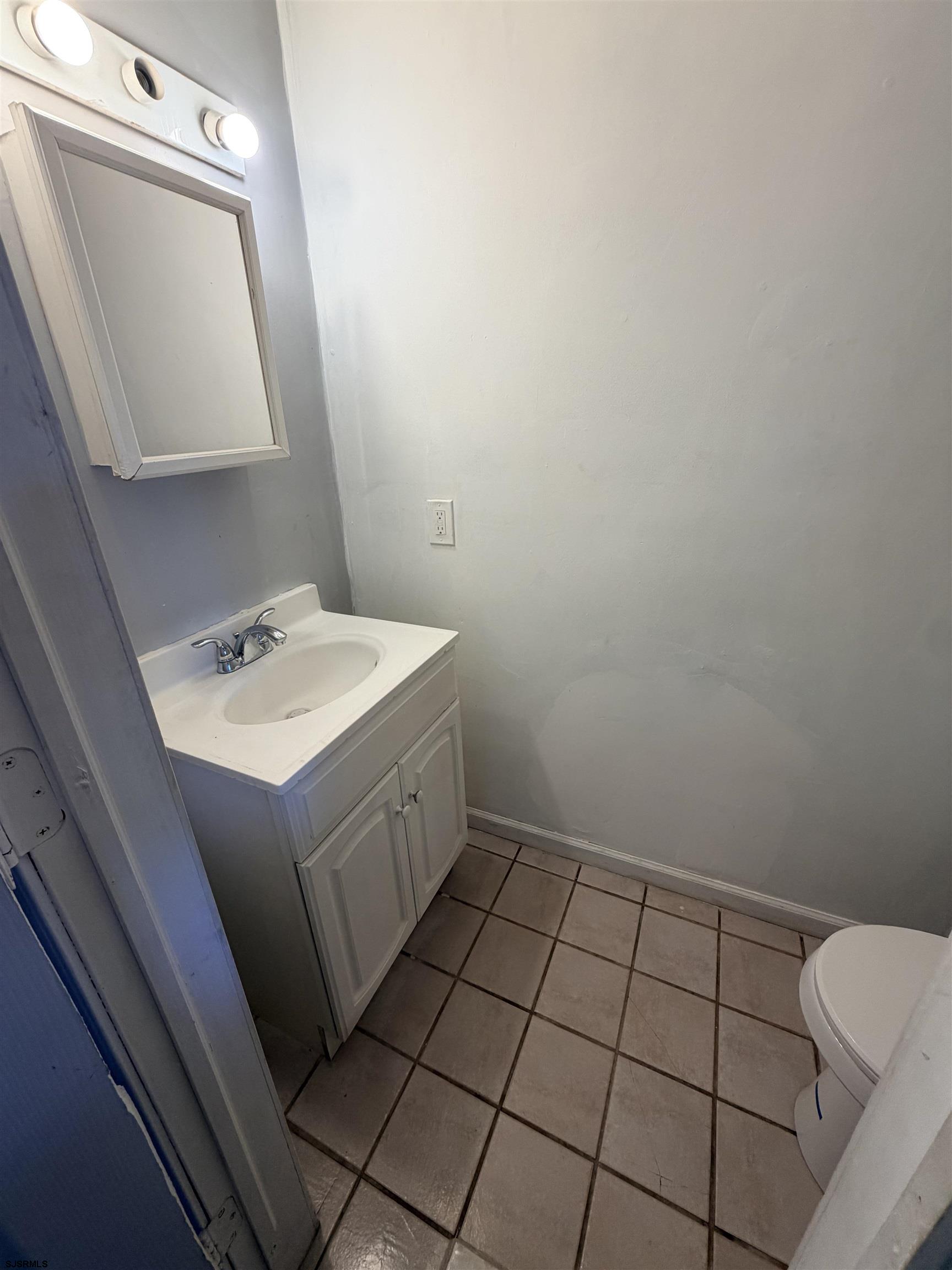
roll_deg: +1.3
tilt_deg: -22.3
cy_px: 635
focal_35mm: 14
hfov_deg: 85.7
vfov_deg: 102.1
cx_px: 476
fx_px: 513
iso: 125
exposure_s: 1/120
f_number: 2.2
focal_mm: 2.22
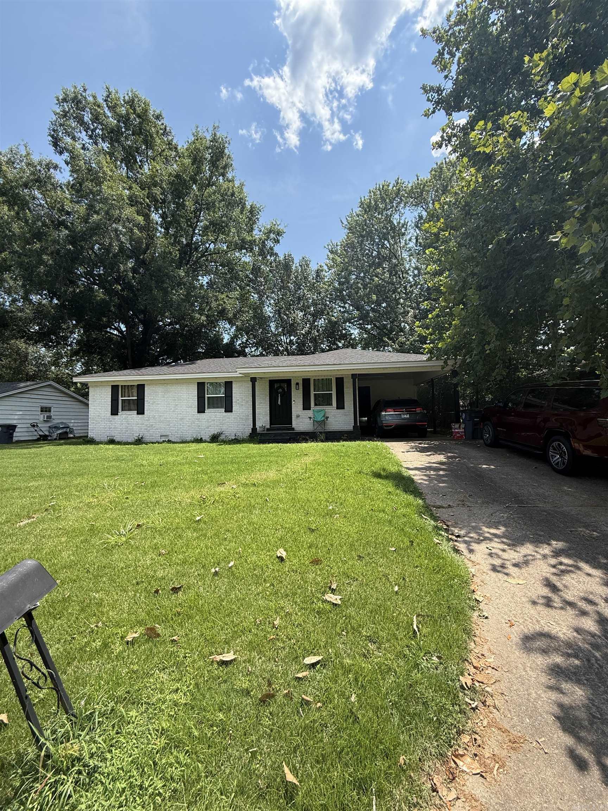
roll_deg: +0.9
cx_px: 304
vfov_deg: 102.1
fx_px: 328
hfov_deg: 85.7
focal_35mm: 14
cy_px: 406
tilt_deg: +3.2
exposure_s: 1/970
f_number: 2.2
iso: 64
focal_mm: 2.22
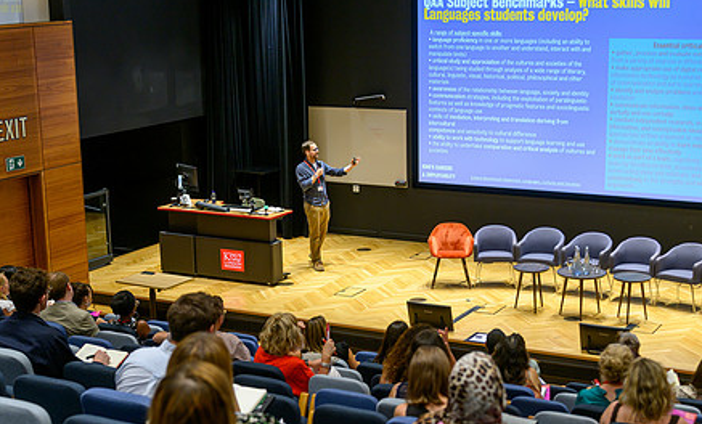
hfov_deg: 33.3
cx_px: 361
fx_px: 1175
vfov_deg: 20.4
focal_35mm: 62
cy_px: 264
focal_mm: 45
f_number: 2.8
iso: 450
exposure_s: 1/200
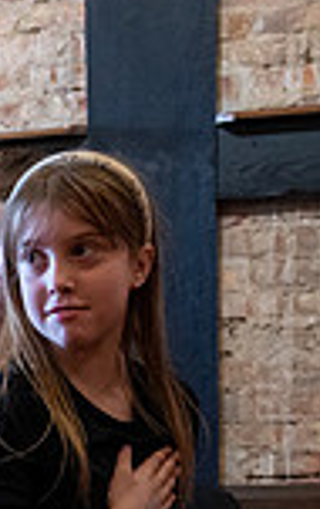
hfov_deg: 10.2
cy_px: 573
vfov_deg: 17.2
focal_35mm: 117
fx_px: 1625
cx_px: -360
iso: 3200
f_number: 4
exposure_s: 1/160
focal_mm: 30
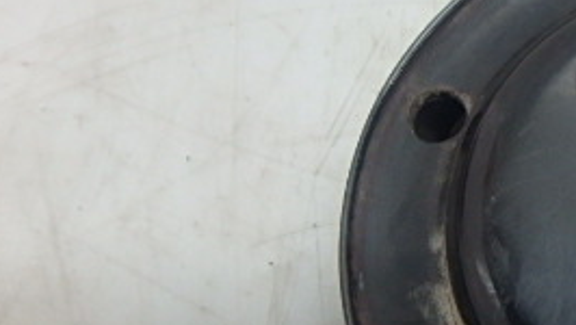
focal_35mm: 55
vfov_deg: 21.8
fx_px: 841
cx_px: 680
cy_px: 199
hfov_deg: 31.9
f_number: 3.5
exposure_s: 1/30
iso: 320
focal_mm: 3.7
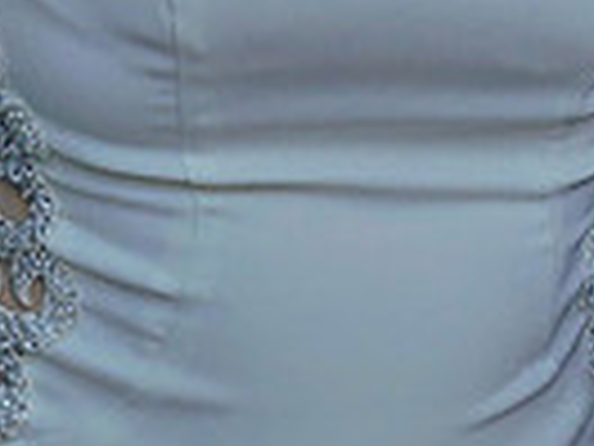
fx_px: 2265
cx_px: 261
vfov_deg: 10.3
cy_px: -475
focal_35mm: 132
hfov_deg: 14.9
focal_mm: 4.23
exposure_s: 1/314
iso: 50
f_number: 1.5
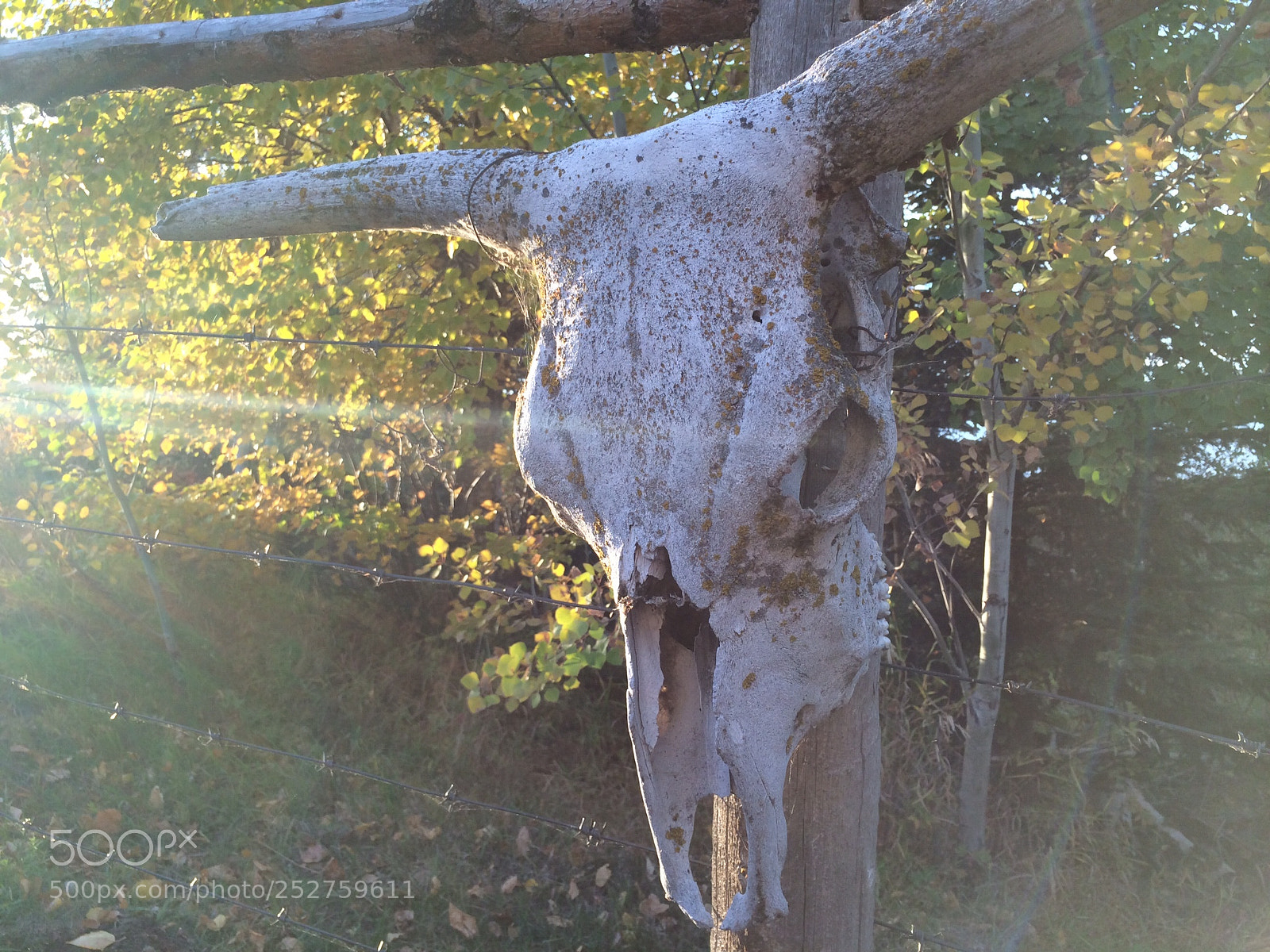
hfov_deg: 60.0
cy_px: 476
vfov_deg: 46.8
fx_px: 1101
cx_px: 635
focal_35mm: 30
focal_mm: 4.12
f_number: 2.2
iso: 32
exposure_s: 1/194
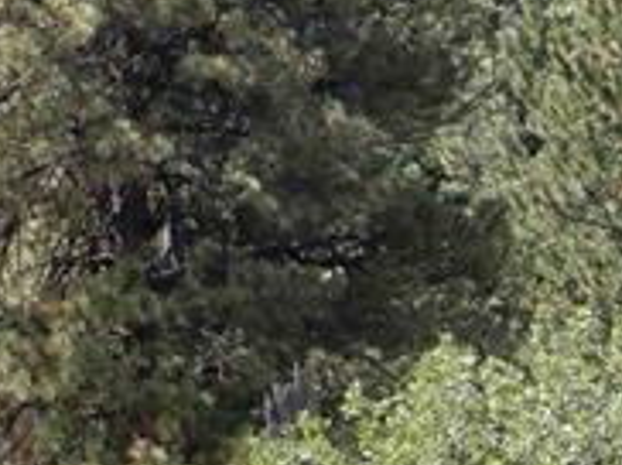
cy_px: 246
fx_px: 7070
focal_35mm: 394
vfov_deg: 3.8
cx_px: -1008
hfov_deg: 4.9
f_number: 4.5
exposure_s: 1/200
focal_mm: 12.5
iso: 80
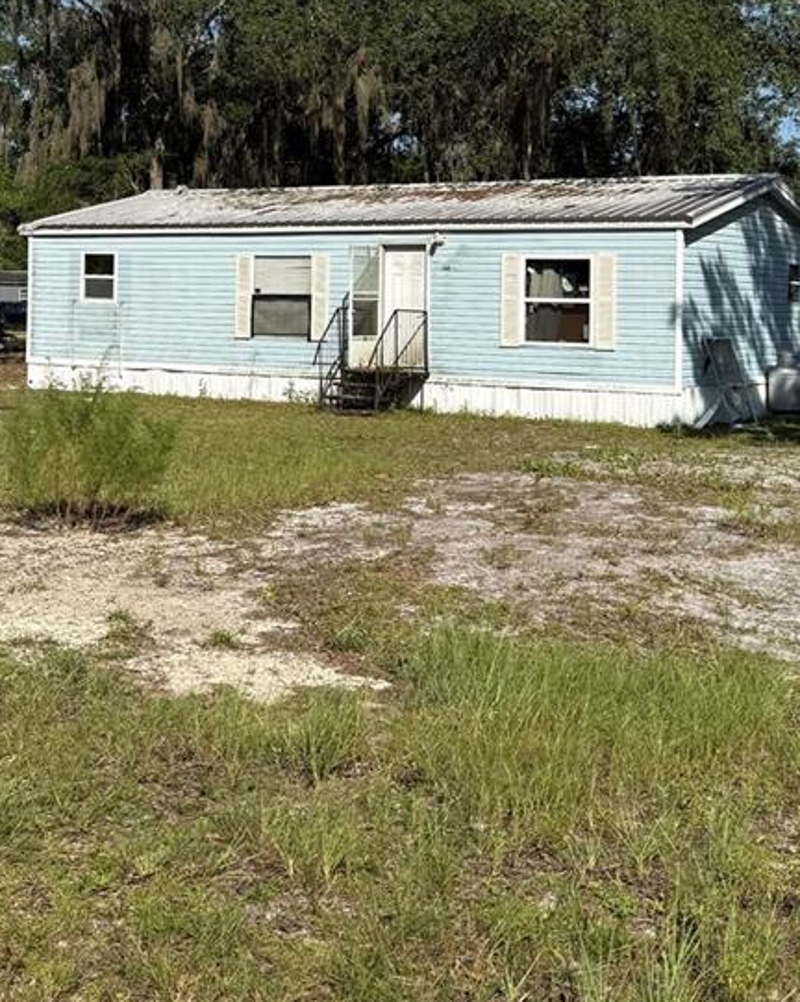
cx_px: 378
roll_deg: -2.0
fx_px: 1541
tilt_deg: +1.7
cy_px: 289
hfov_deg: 29.1
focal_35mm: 52
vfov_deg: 35.5
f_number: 1.78
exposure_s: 1/6173
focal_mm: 6.76
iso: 80
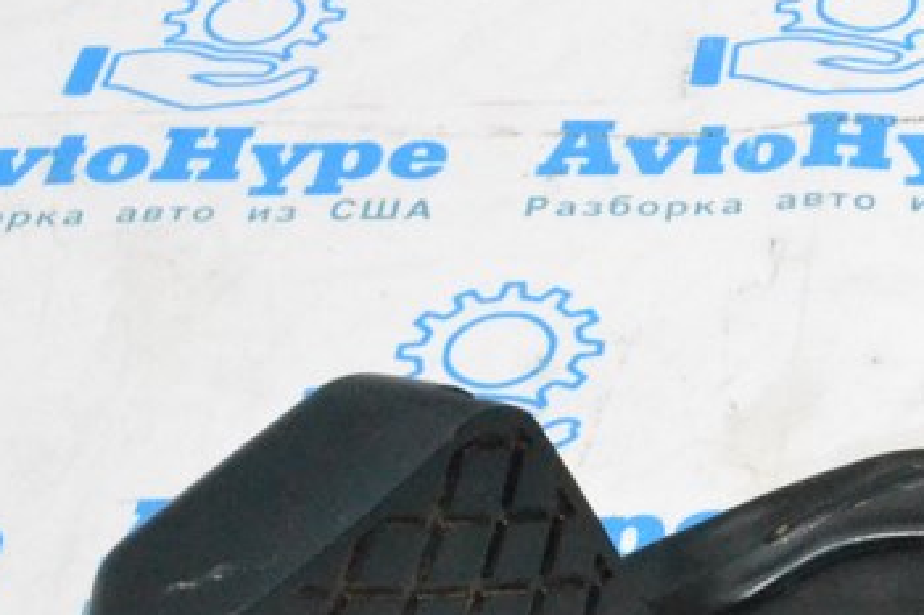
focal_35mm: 123
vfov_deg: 11.1
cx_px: 1151
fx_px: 3155
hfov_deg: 15.9
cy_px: 442
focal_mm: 28
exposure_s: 1/100
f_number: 13
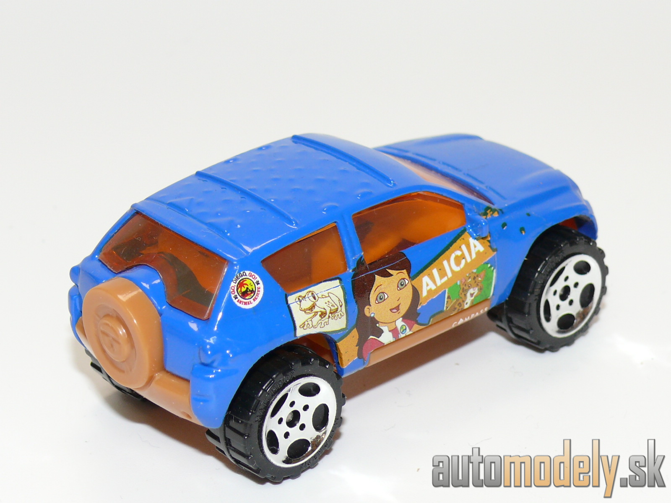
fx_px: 1997
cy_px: 252
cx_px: 336
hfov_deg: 19.1
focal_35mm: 103
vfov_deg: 14.4
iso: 100
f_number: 4
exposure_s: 1/30
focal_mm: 13.6
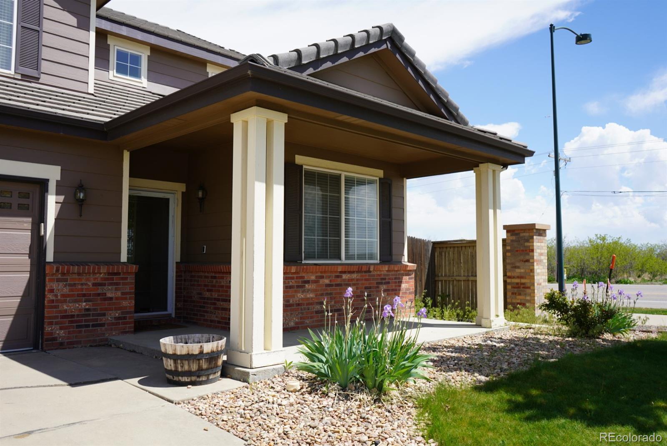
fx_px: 538
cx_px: 334
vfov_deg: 45.0
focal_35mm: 29
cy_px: 223
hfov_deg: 63.6
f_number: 5
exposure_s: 1/500
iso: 100
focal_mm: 29
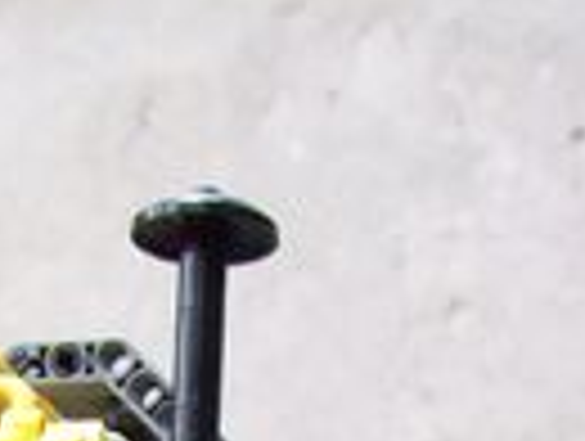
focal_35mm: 177
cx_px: 270
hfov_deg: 11.1
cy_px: 1062
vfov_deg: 7.8
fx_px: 2997
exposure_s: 1/64
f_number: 2.7
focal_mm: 6
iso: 113
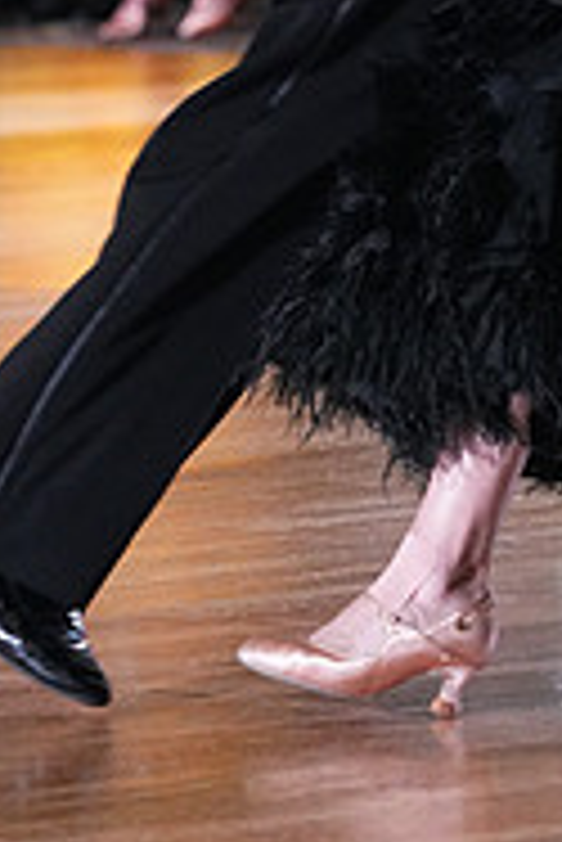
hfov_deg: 3.0
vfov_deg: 4.5
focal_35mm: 458
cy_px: -257
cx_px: 290
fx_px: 10704
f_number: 4
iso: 6400
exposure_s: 1/400
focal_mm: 148
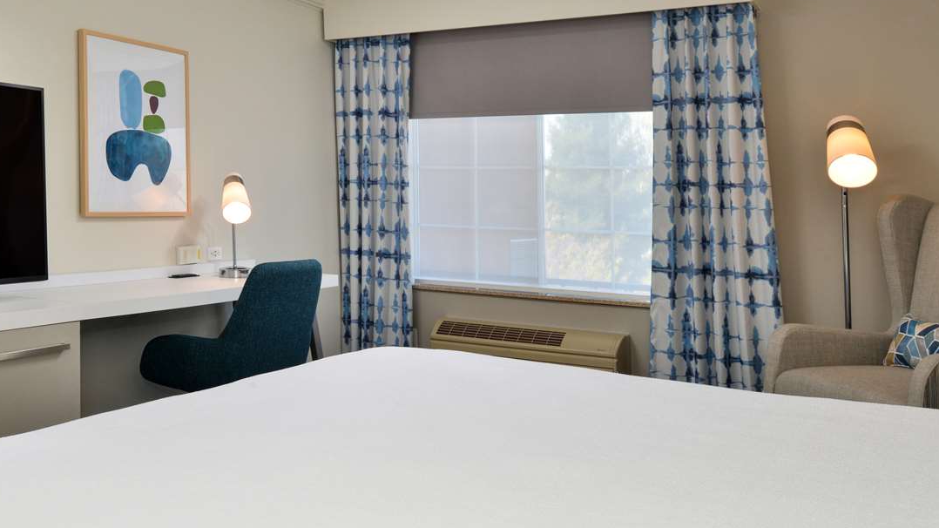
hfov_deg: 55.9
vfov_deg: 33.7
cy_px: 283
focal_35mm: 35
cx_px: 348
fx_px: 871
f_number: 13
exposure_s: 1/60
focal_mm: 24
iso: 640
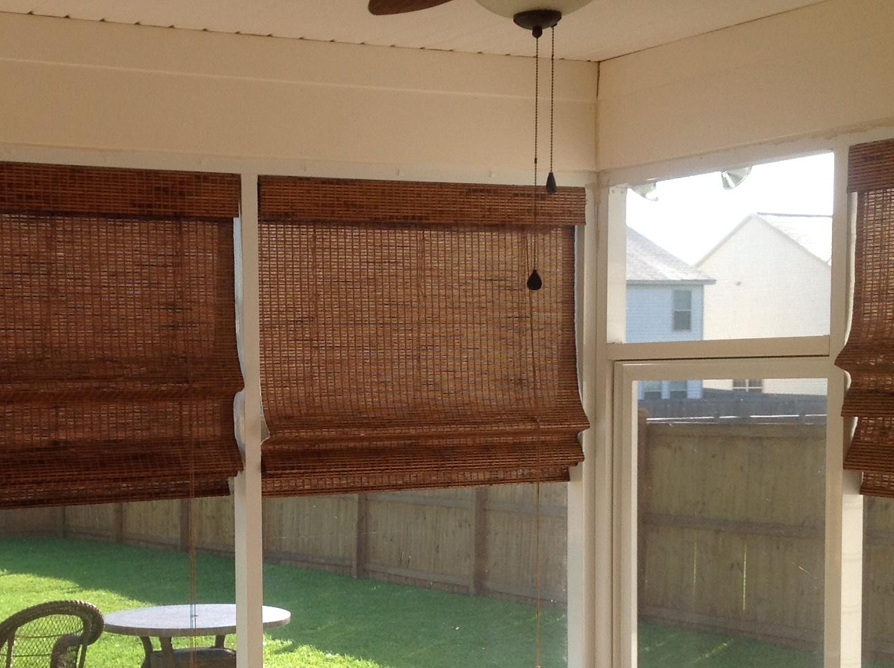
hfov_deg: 27.5
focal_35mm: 70
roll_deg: +0.7
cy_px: 471
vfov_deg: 20.8
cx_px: 238
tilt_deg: -3.6
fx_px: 1805
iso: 50
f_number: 2.4
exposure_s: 1/288
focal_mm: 4.28
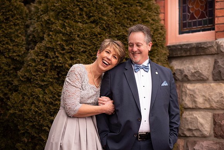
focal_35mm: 85
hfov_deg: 23.9
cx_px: 112
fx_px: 529
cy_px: 75
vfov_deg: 16.1
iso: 100
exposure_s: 1/125
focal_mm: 85
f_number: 2.5
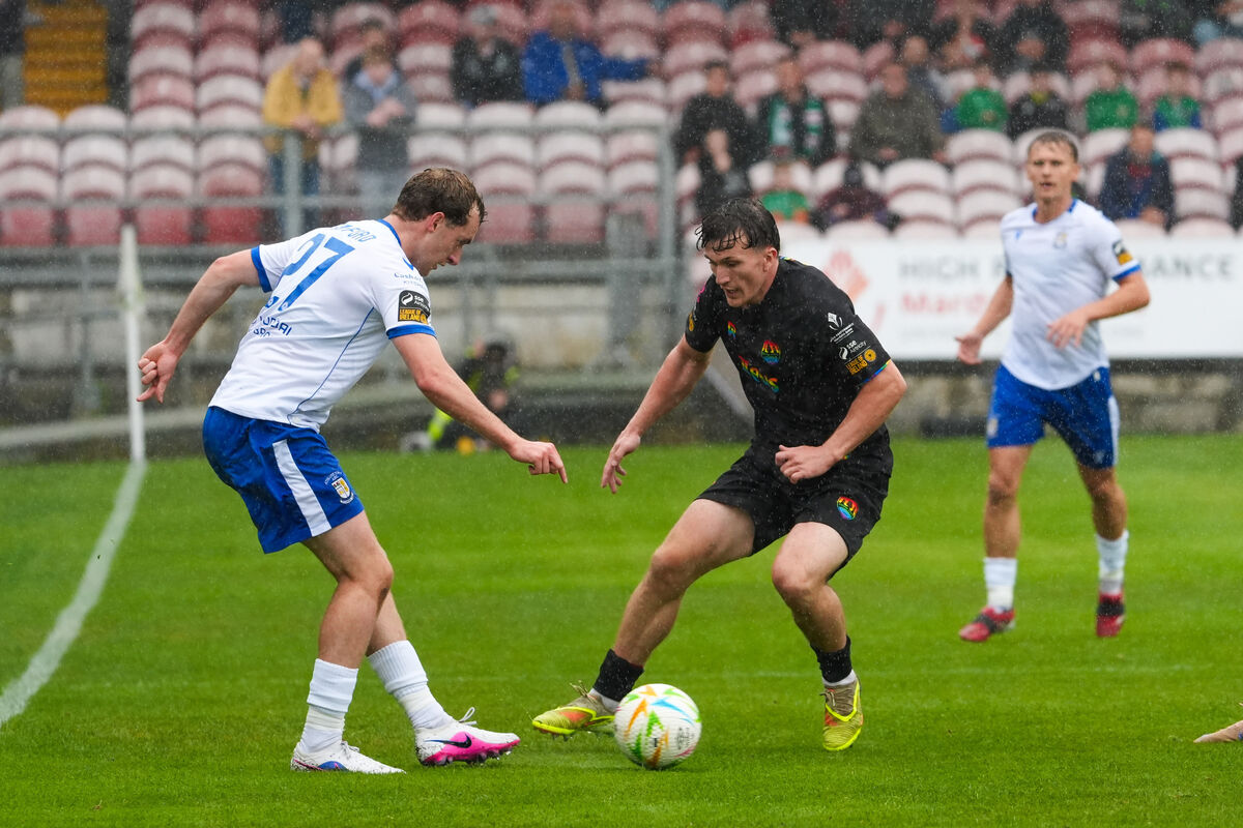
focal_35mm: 350
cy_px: 414
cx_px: 622
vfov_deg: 3.9
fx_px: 12084
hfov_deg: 5.9
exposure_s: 1/1250
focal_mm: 350
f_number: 6.3
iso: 3200
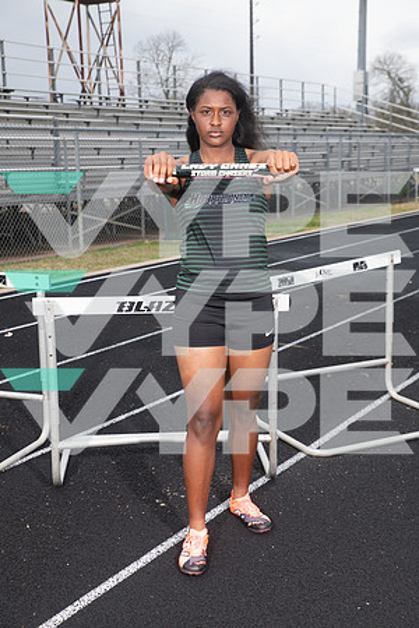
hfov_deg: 28.1
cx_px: 210
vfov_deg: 41.1
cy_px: 314
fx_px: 838
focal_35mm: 48
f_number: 6.3
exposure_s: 1/400
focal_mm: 48
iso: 250
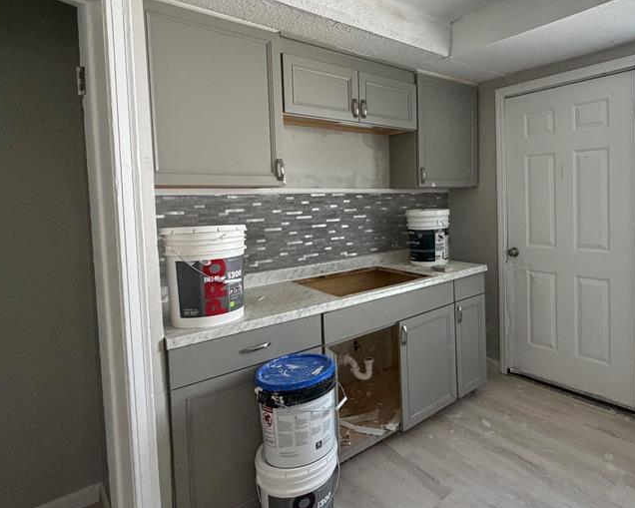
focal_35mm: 22
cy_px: 215
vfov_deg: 62.8
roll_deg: +1.6
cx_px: 438
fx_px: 414
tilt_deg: -3.1
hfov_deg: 72.1
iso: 320
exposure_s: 1/121
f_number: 2.2
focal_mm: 2.22
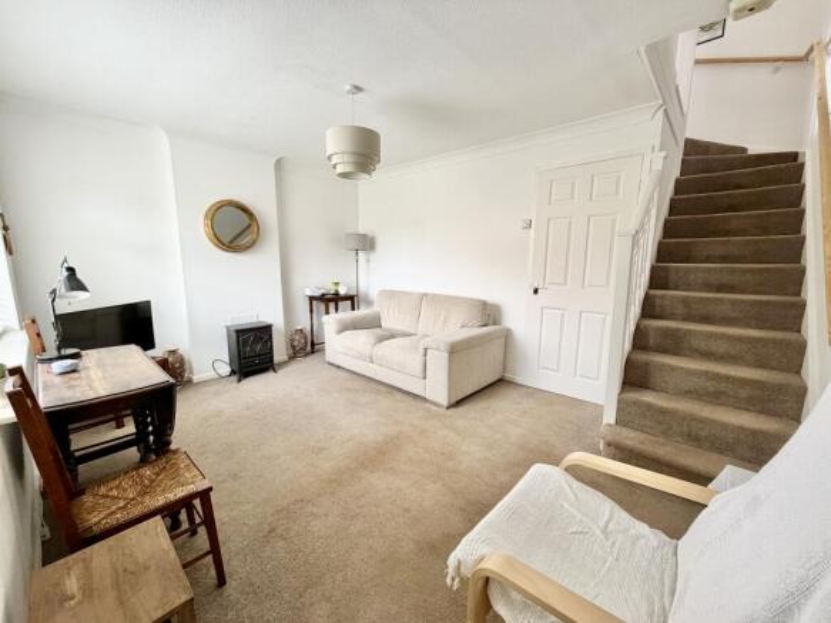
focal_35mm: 14
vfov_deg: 85.7
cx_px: 416
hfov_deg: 102.1
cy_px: 312
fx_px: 336
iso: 200
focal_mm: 2.22
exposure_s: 1/121
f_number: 2.2
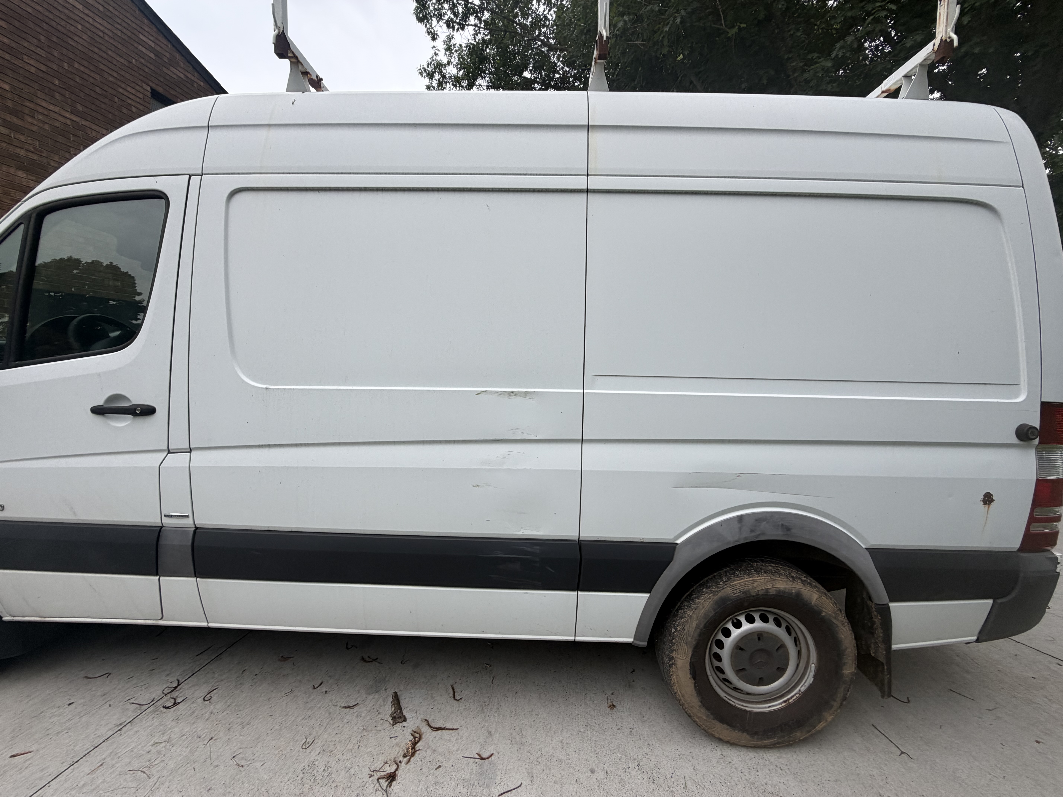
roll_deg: -2.8
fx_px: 430
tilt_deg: -4.7
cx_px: 532
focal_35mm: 14
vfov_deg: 85.7
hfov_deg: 102.1
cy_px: 398
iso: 40
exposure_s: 1/502
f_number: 2.2
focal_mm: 2.22
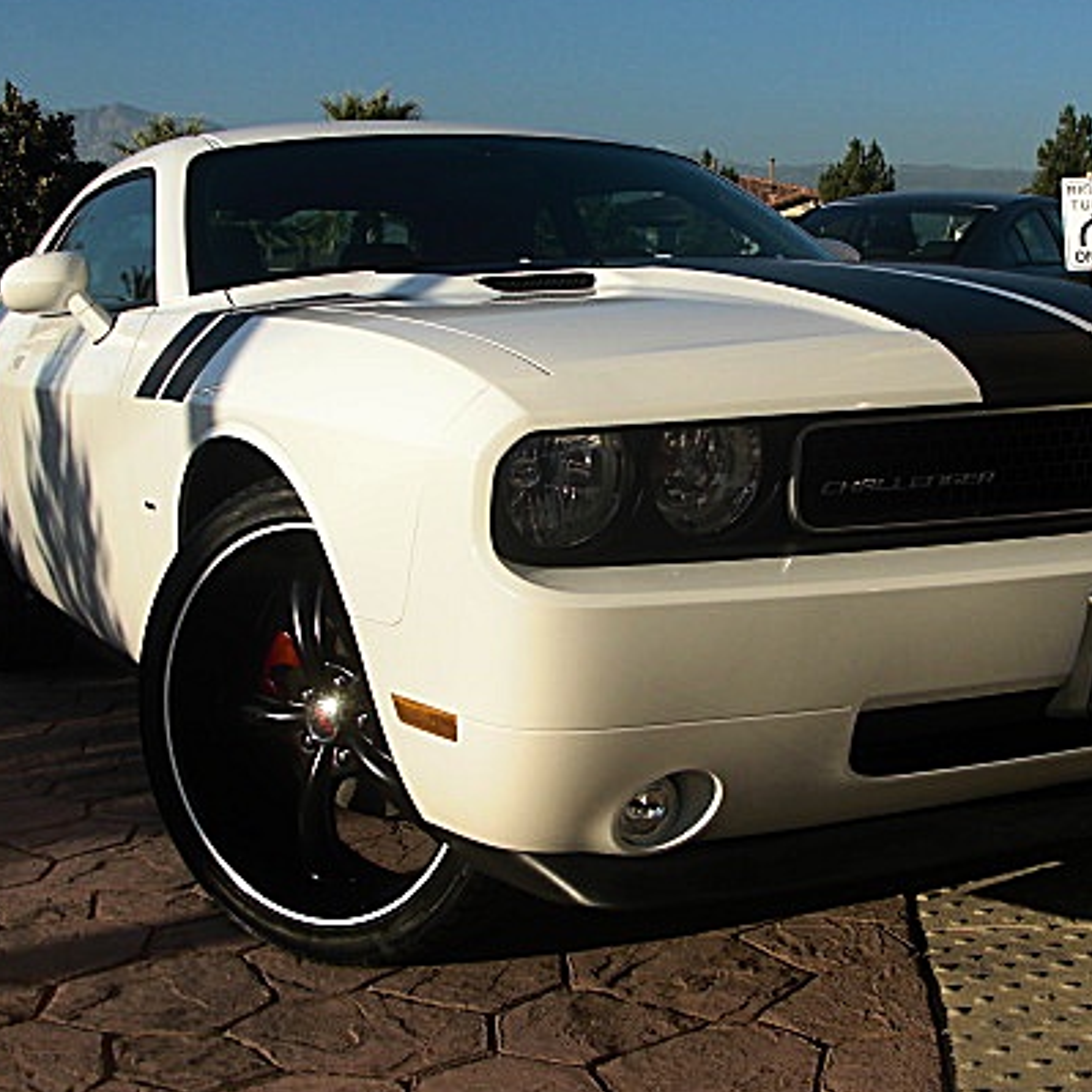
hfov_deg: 33.3
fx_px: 1820
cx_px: 665
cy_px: 484
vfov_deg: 33.4
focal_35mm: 51
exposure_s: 1/160
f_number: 7.9
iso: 50
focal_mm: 6.3
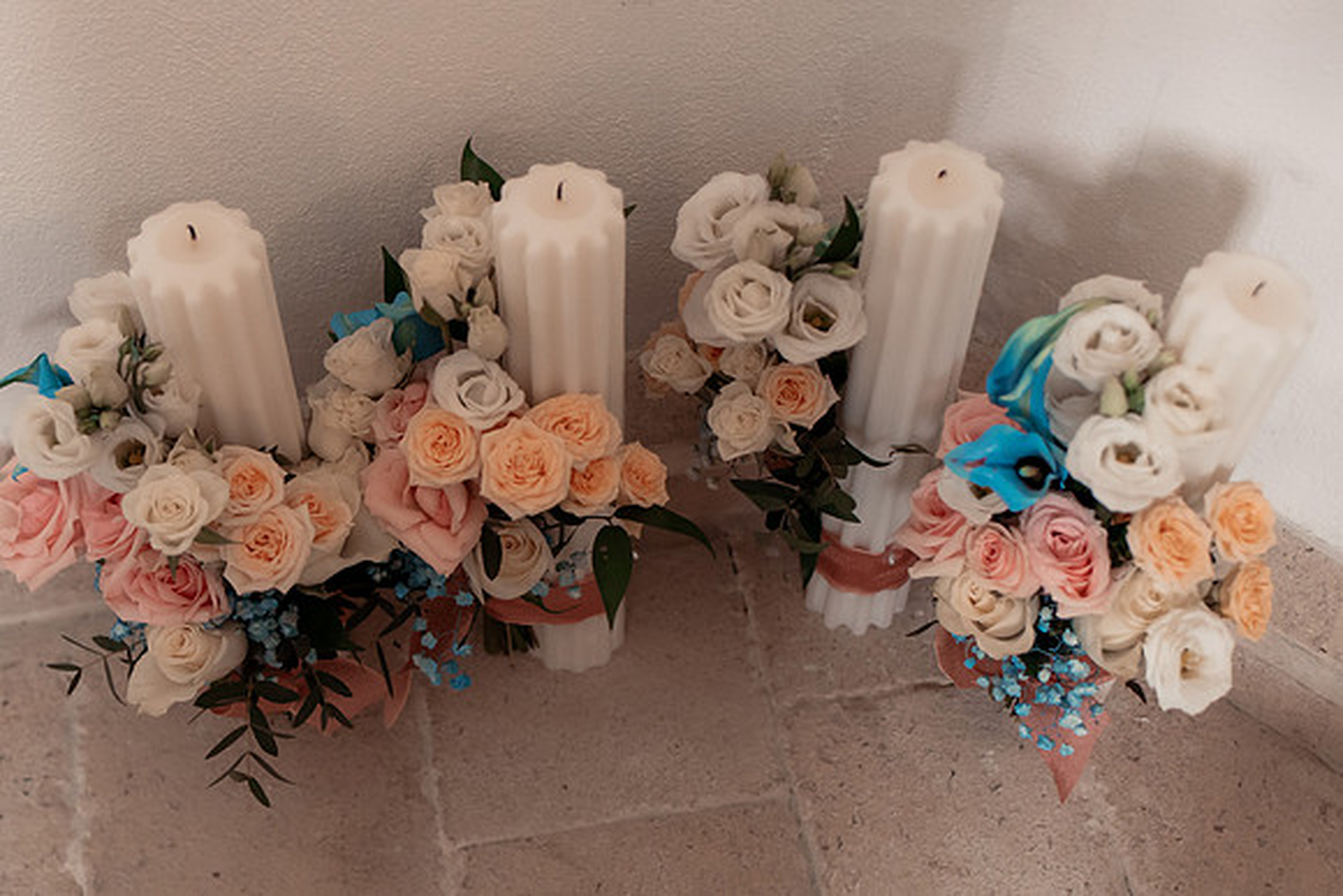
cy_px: 492
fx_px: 2175
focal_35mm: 58
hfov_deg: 34.3
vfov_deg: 23.3
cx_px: 636
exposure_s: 1/320
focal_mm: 35
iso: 1000
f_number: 2.8
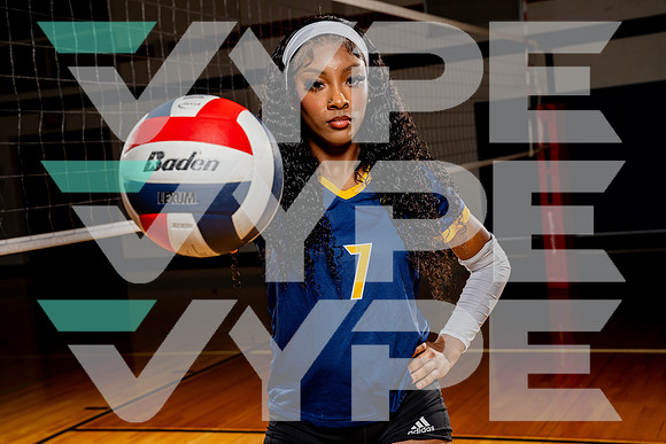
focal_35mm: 56
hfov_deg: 35.9
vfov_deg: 24.4
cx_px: 333
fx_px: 1029
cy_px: 222
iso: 100
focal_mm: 53
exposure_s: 1/250
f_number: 5.6
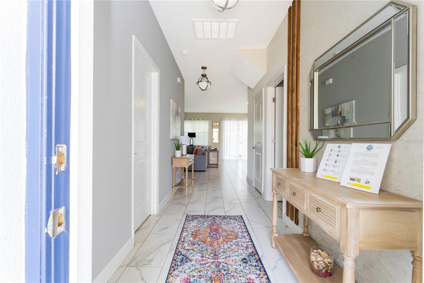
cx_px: 212
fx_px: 200
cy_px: 142
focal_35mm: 17
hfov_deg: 93.3
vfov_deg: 70.4
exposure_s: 1/10
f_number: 14
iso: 1000
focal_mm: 17
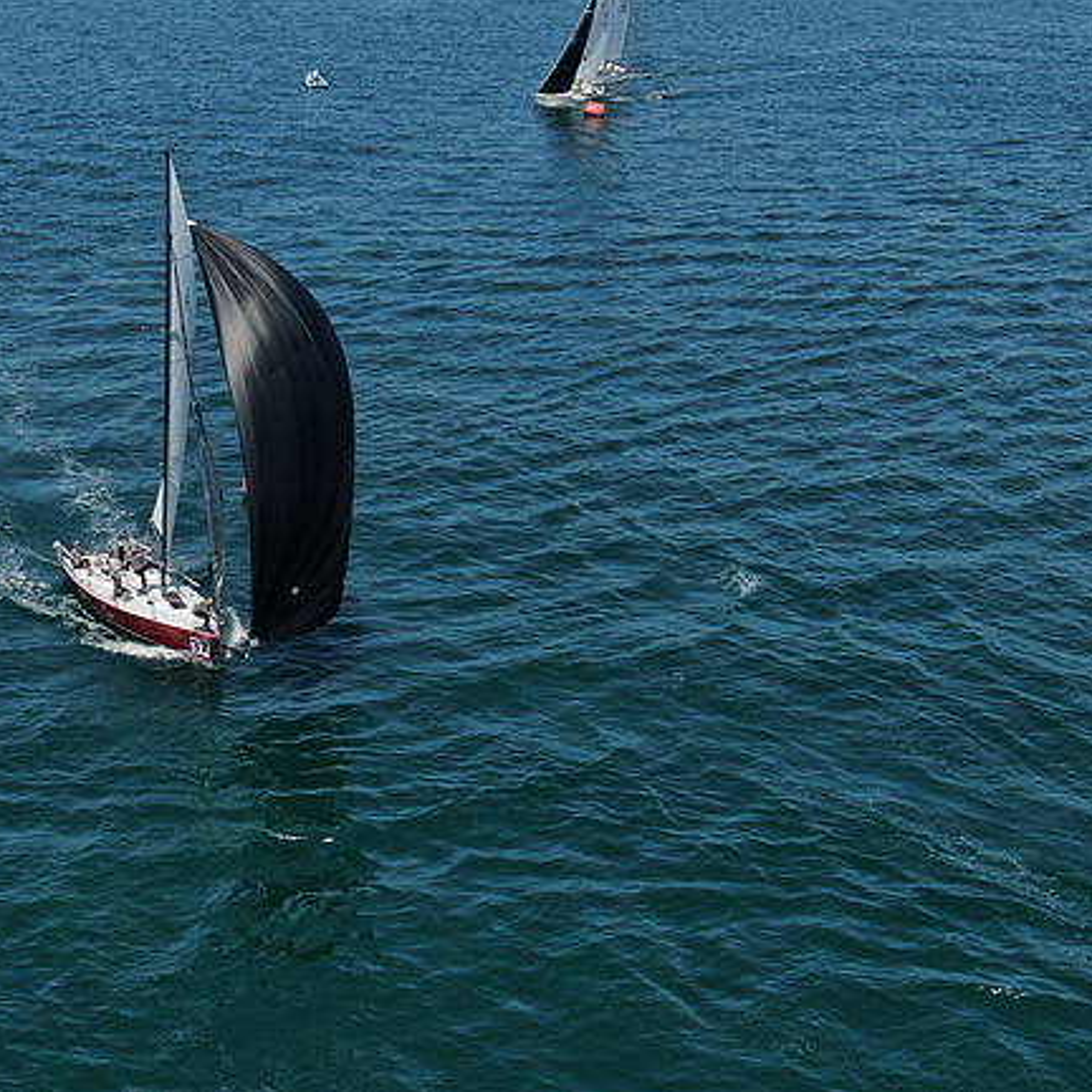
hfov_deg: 29.9
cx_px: 422
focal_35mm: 57
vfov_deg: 30.0
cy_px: 547
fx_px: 2034
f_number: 3.8
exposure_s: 1/1000
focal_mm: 8.6
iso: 100
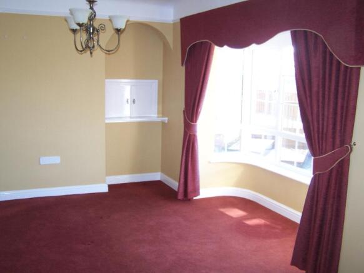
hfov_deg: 49.0
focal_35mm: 38
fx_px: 400
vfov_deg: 37.7
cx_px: 182
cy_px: 136
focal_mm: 6.3
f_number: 2.8
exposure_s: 1/60
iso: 140
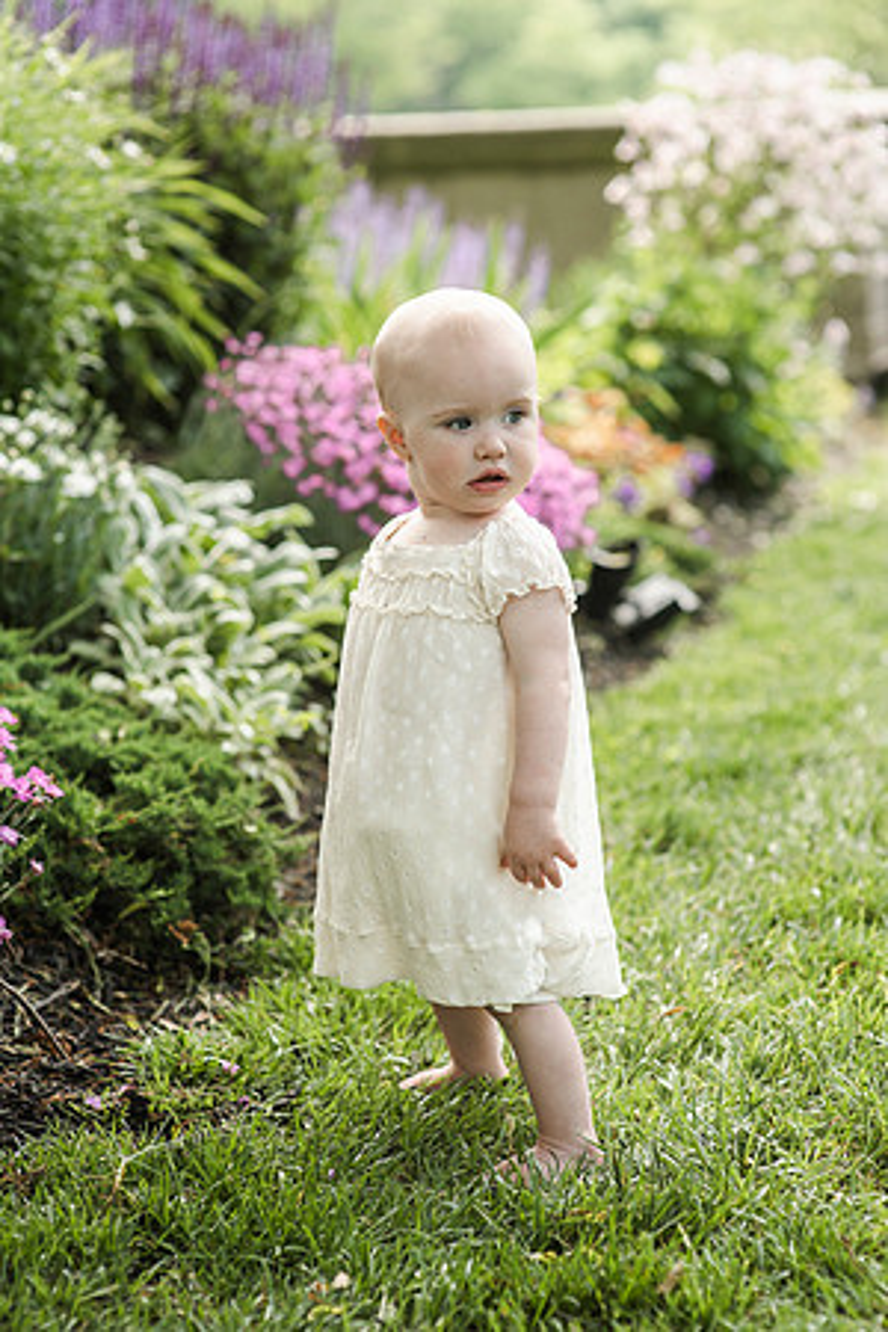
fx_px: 3145
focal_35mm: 85
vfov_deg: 23.9
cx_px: 444
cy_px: 666
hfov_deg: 16.1
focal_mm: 85
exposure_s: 1/4000
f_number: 3.5
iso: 800
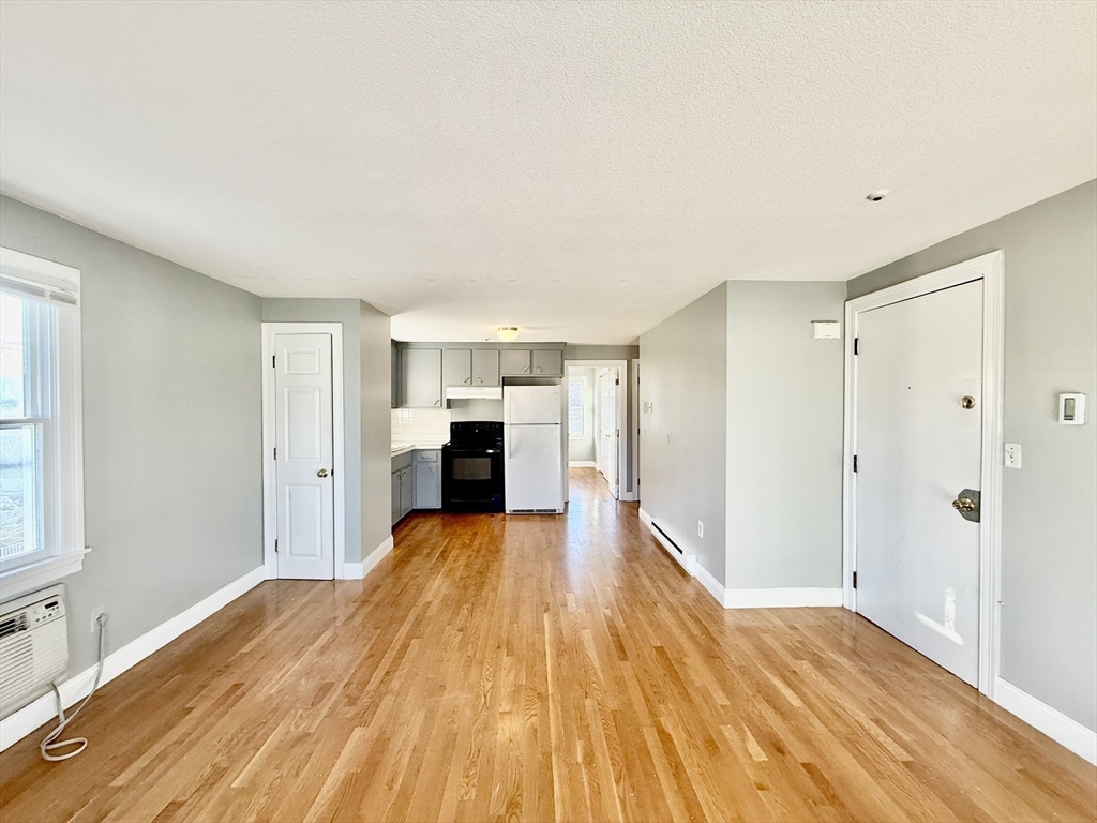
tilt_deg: -0.9
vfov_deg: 85.7
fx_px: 444
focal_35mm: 14
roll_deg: +0.2
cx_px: 548
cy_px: 412
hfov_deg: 102.1
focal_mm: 2.22
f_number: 2.2
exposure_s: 1/120
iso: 200
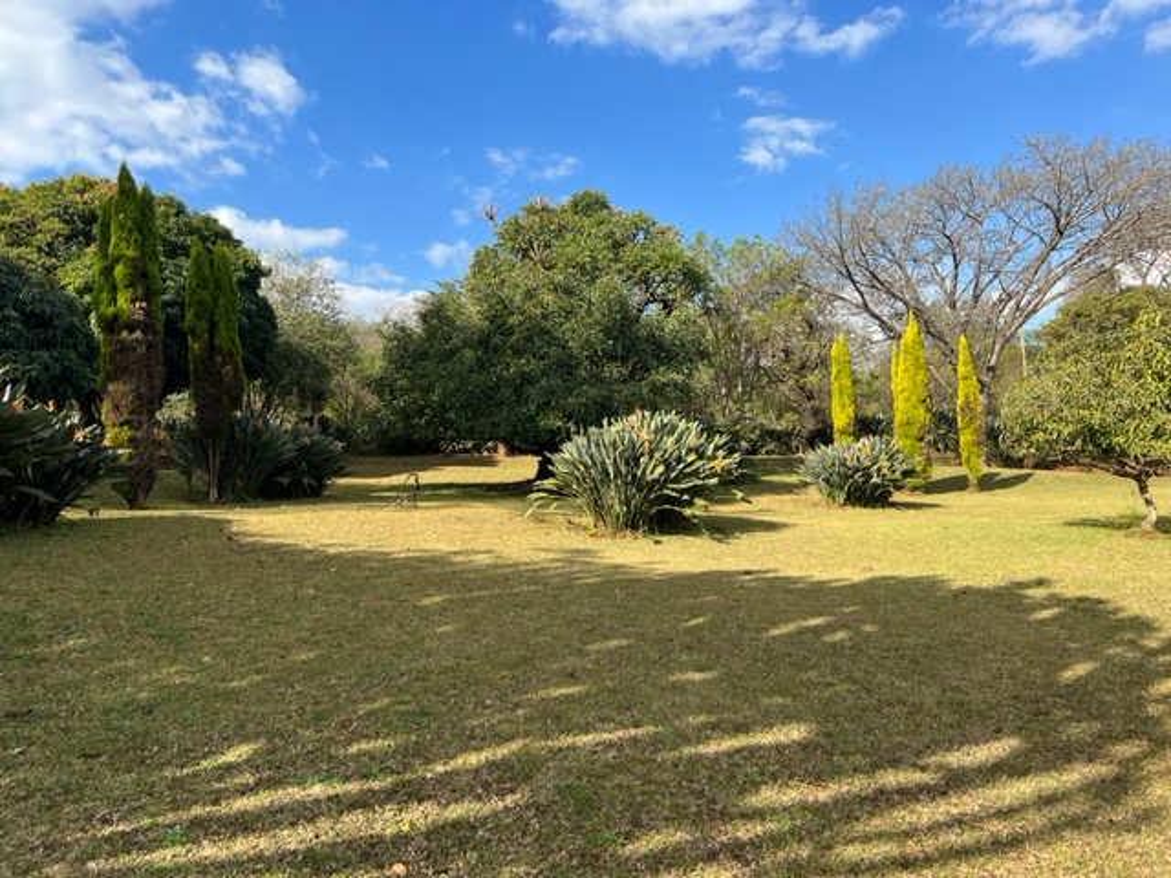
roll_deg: +3.3
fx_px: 880
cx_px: 586
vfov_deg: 53.1
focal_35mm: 26
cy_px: 439
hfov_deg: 67.3
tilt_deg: +4.5
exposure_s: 1/2083
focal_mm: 5.7
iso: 50
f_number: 1.5
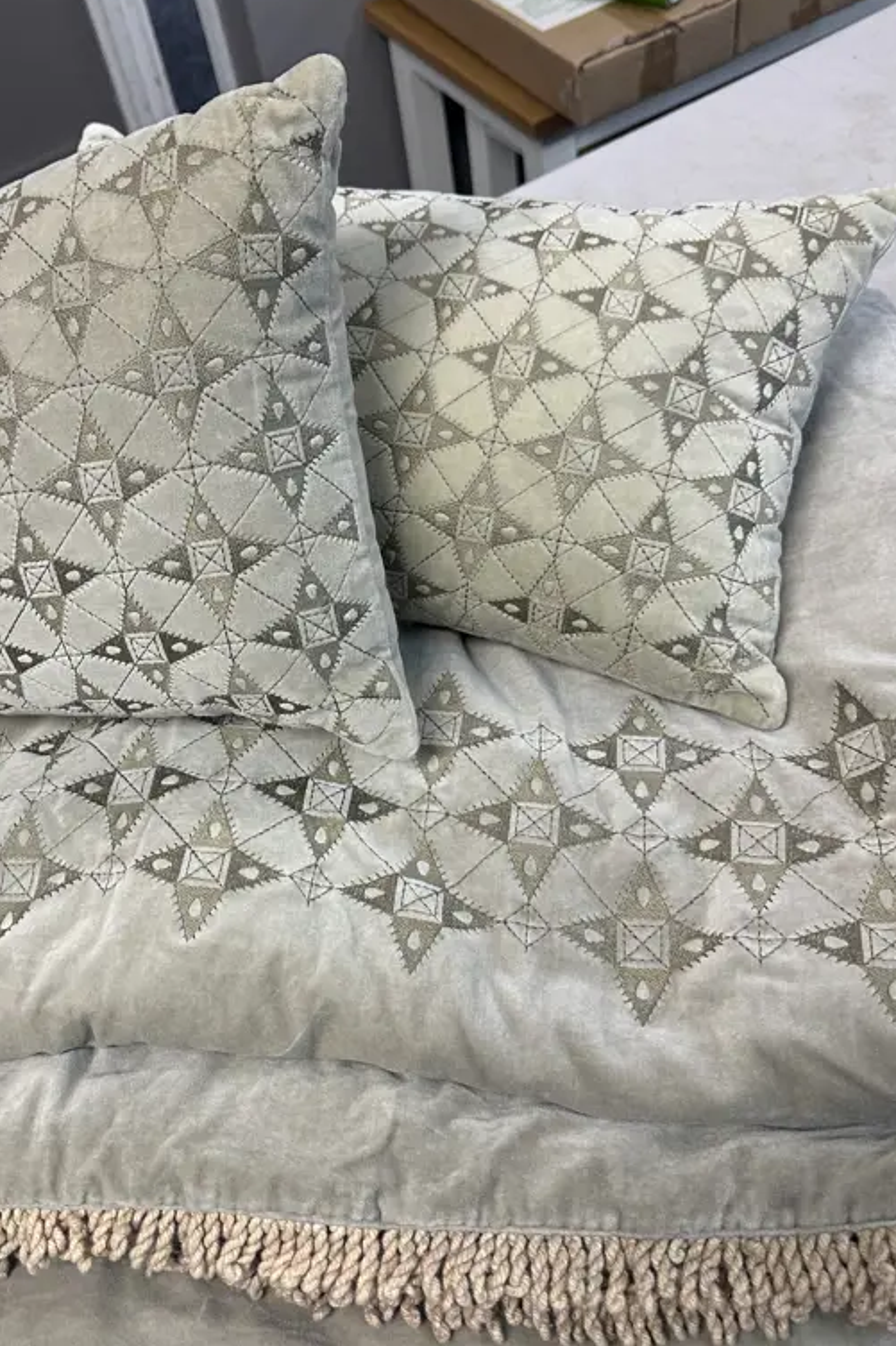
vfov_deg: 55.8
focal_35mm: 34
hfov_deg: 38.5
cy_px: 660
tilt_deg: -48.0
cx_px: 308
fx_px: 1270
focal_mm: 6.86
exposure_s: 1/100
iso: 160
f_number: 1.78
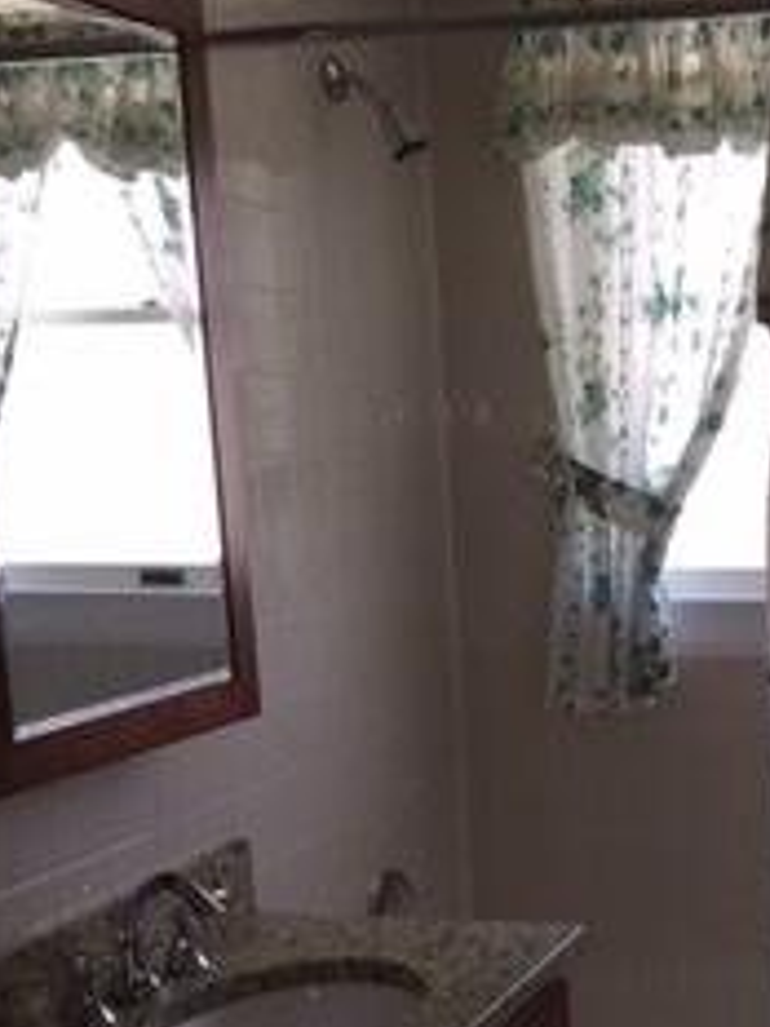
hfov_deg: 23.6
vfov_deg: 31.0
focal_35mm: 60
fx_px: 1780
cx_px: 739
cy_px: 885
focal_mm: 4.15
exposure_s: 1/30
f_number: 2.2
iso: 32
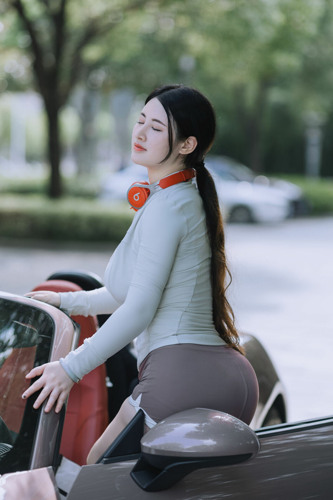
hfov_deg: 16.1
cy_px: 250
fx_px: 1179
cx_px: 166
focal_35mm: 85
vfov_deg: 23.9
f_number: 2
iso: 100
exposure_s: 1/640
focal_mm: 85
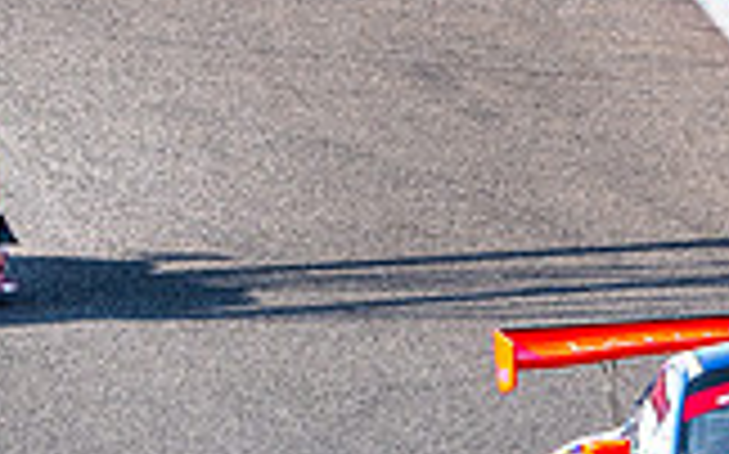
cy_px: 838
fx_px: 45306
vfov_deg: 0.6
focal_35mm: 2282
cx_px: 162
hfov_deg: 0.9
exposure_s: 1/250
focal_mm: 300
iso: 200
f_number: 10
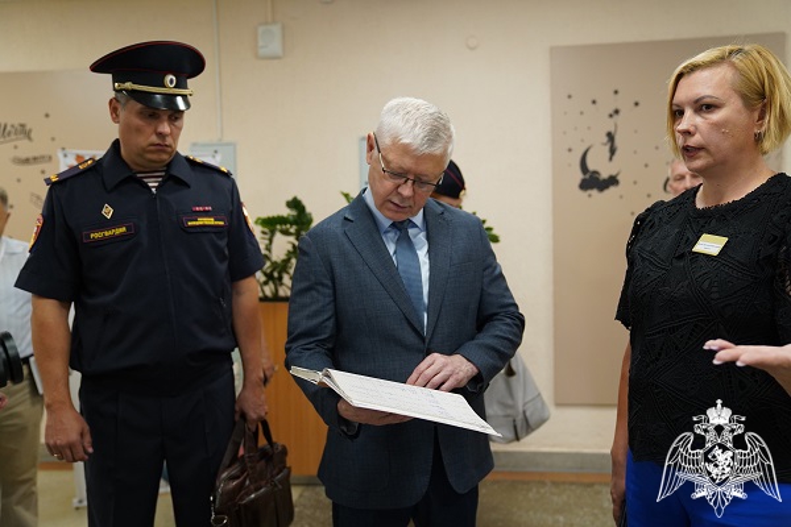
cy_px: 264
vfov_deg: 40.0
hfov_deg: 57.2
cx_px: 396
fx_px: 725
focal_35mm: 33
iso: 2000
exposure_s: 1/500
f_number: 2.8
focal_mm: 33
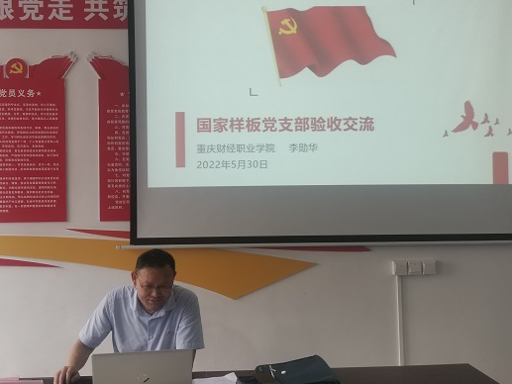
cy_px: 191
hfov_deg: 51.3
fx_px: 533
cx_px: 231
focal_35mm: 36
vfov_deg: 39.7
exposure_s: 1/100
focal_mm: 4.75
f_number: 1.8
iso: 160
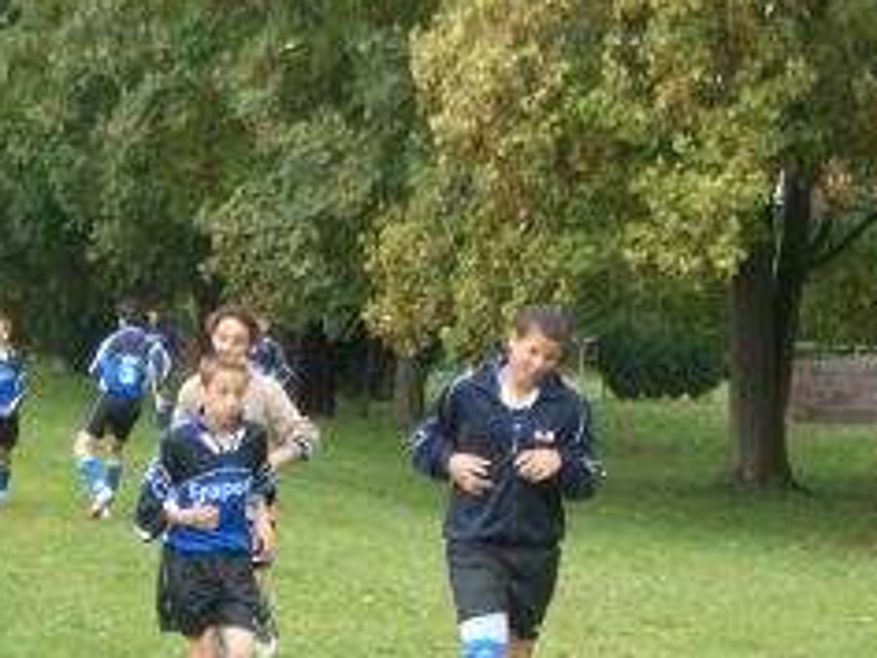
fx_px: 2660
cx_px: 487
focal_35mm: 105
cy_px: 539
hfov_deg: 18.7
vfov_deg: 14.0
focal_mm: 10.2
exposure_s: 1/125
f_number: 3.5
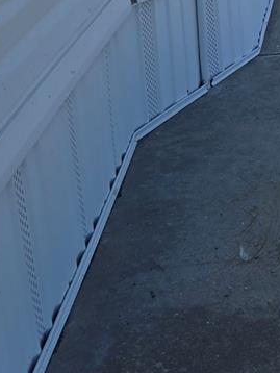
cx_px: 421
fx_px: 829
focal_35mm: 77
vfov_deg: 23.2
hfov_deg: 17.3
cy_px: -77
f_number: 1.8
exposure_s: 1/1700
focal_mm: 5.4
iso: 25
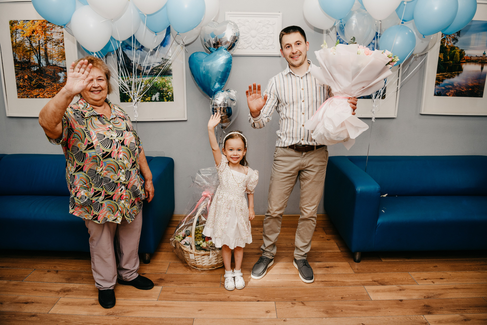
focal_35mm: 24
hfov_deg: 73.7
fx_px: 325
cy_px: 162
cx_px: 244
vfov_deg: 53.1
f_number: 4.5
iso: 500
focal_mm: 24
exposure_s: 1/160
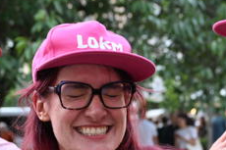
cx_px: 137
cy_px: 211
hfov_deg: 21.6
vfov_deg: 13.7
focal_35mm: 94
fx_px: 593
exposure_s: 1/400
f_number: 3.5
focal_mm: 31.5
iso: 2500
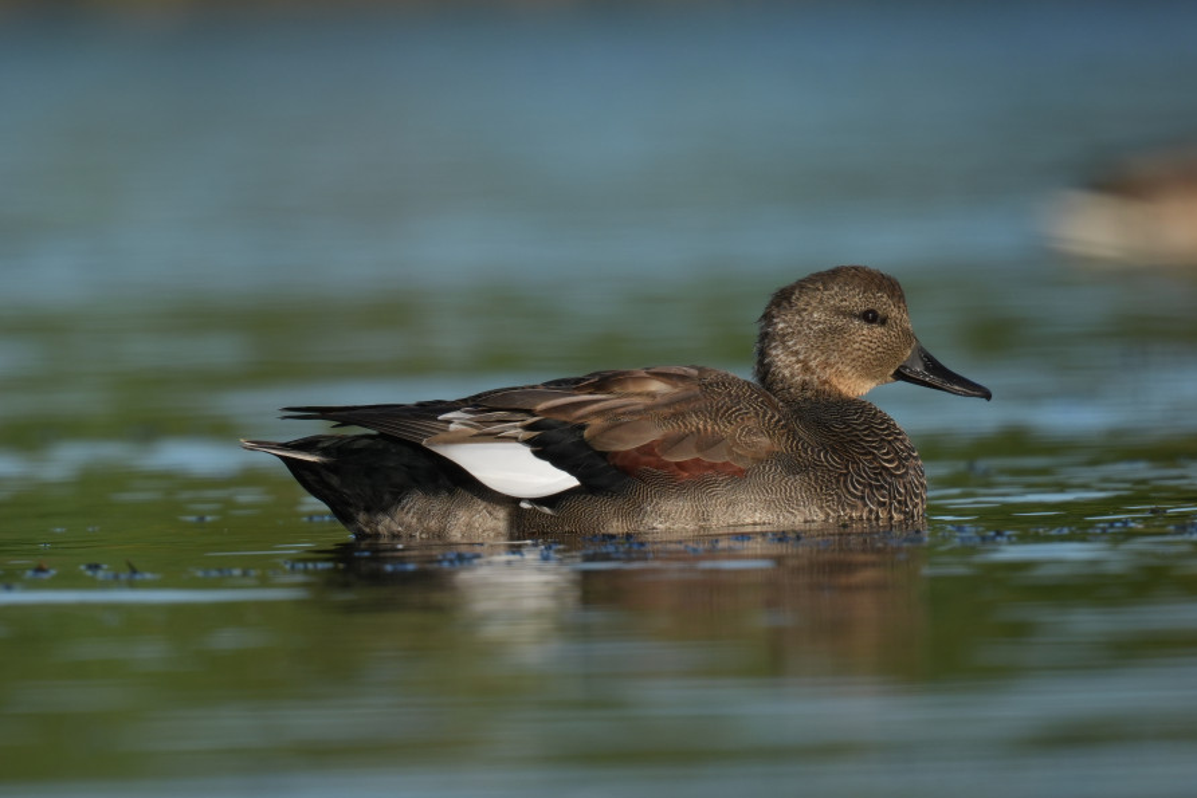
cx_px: 648
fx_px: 47519
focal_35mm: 1429
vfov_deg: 1.0
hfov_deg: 1.4
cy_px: 327
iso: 320
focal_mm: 800
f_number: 9
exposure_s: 1/640
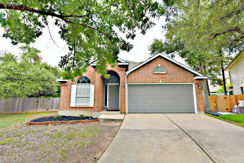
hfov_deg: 90.0
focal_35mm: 18
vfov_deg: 67.4
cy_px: 82
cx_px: 122
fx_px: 122
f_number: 8
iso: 220
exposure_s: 1/250
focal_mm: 18
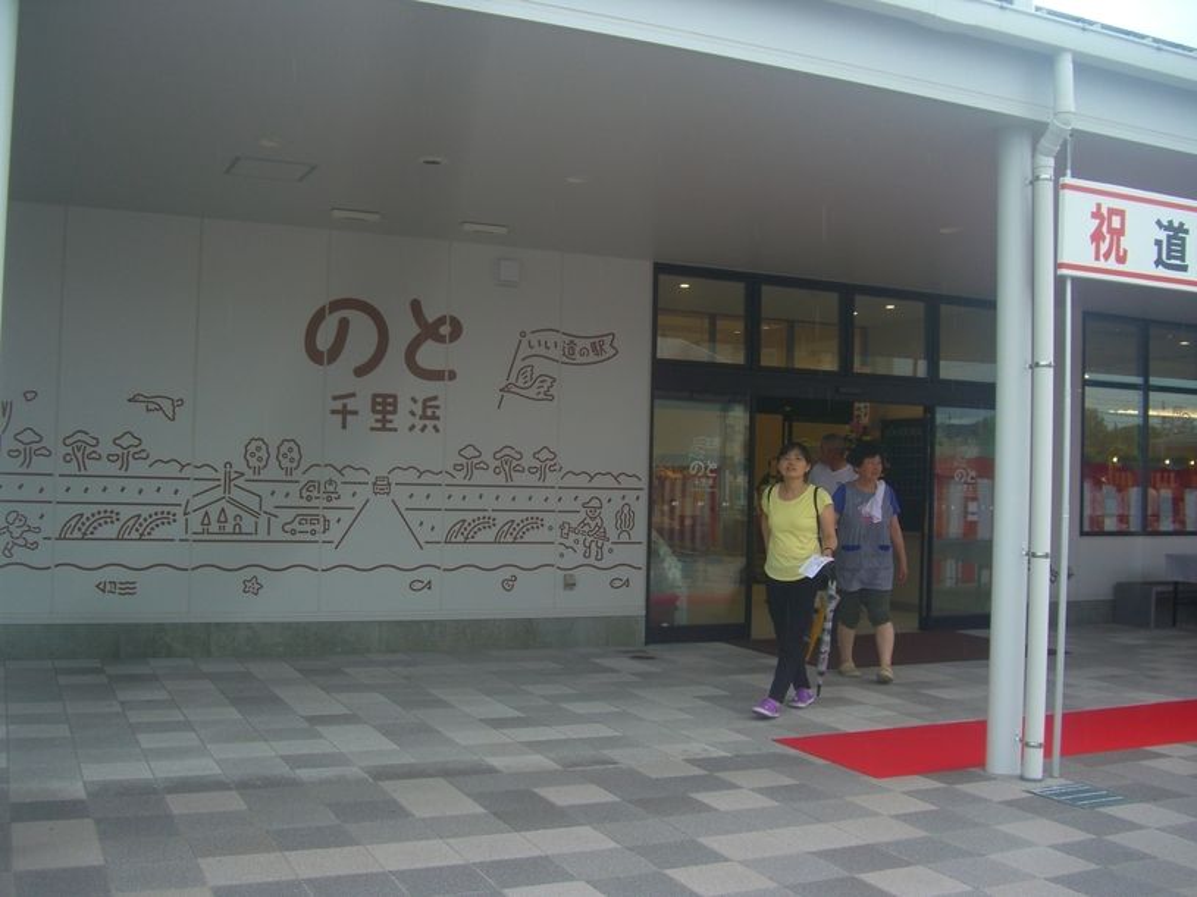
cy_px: 448
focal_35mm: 38
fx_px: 1314
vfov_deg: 37.7
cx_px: 598
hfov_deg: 49.0
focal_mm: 7.9
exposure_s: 1/200
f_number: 2.8
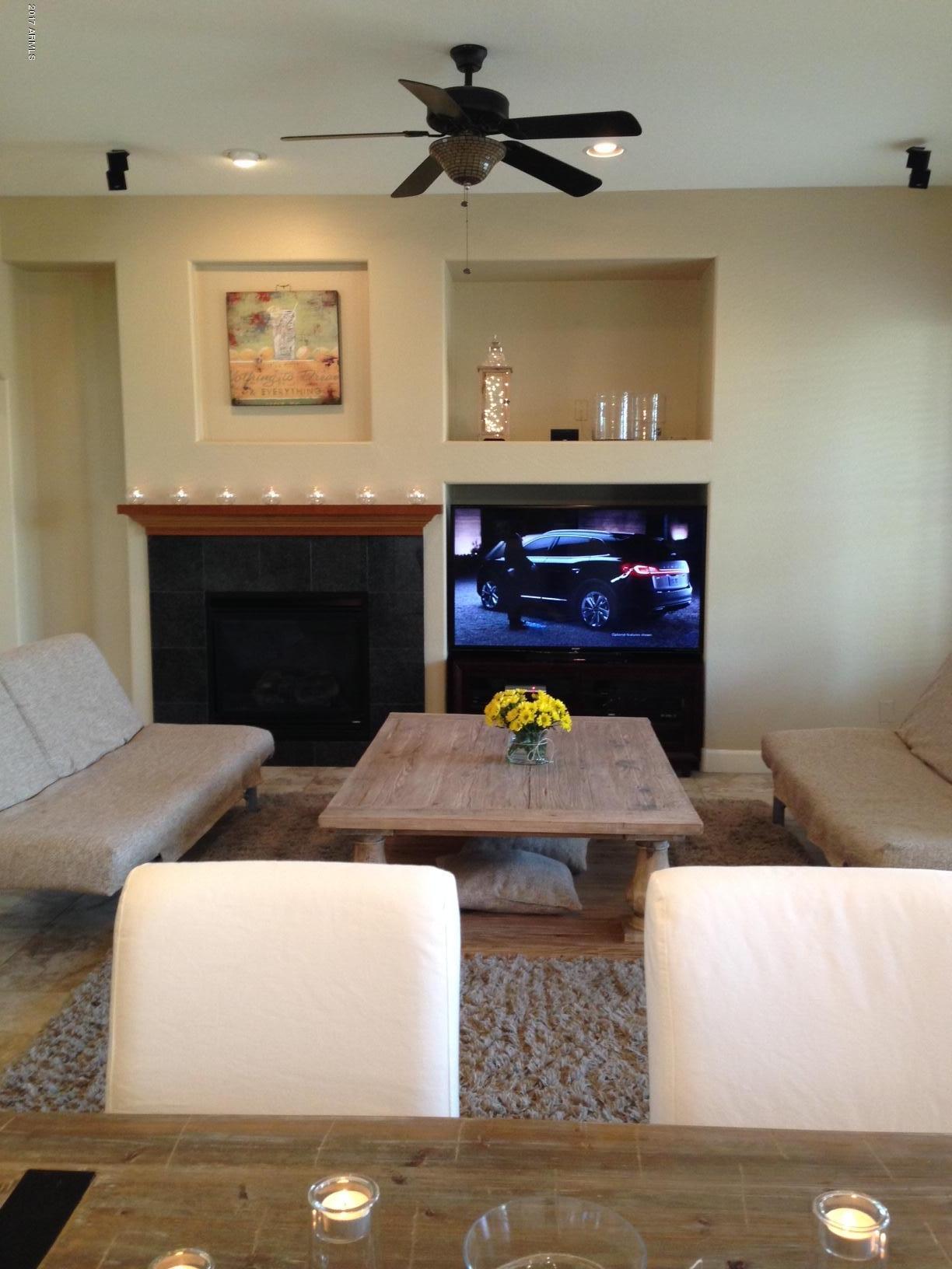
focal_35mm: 33
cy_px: 634
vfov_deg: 55.4
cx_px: 476
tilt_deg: -3.7
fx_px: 1210
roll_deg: -0.2
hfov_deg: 42.9
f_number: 2.4
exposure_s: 1/20
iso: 125
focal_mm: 4.12
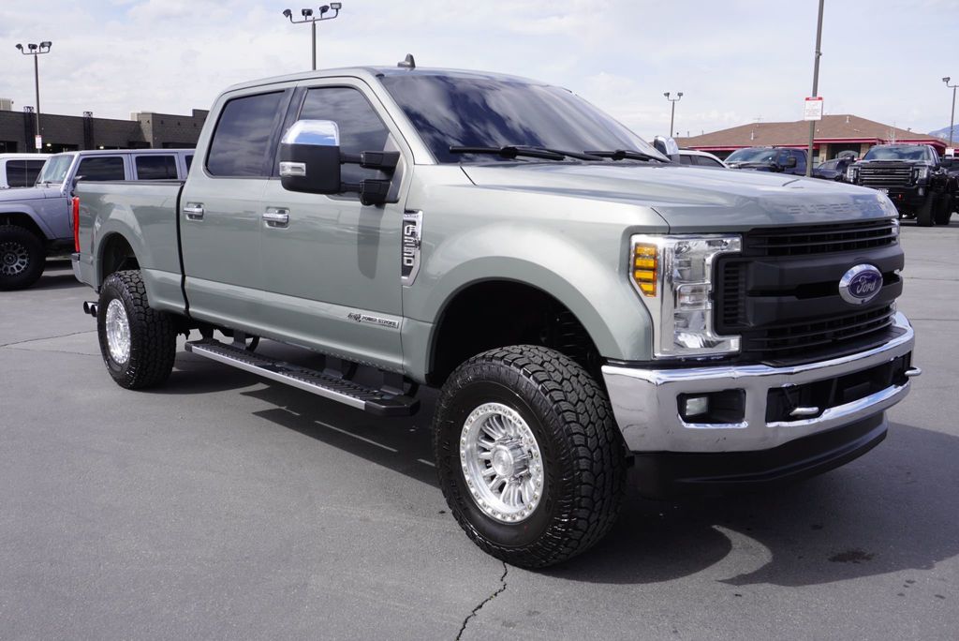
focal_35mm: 33
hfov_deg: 57.2
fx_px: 880
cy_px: 320
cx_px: 480
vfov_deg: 40.0
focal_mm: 22
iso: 100
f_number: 9
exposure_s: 1/125
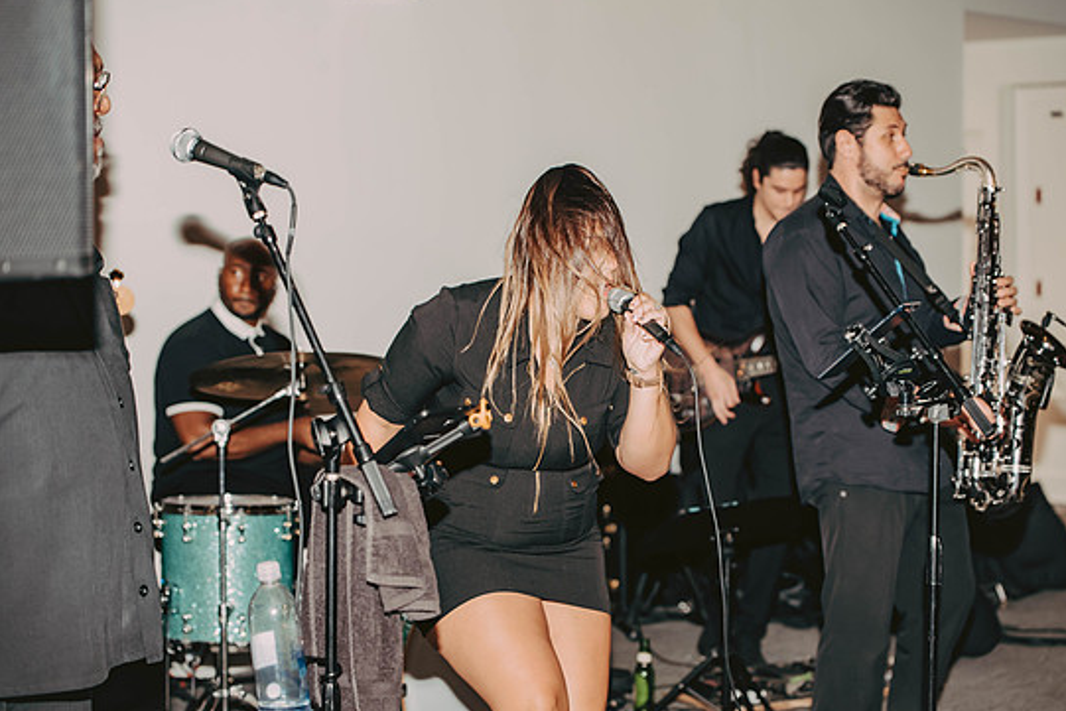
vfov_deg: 18.2
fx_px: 2221
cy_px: 371
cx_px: 538
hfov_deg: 27.0
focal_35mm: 75
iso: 500
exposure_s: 1/80
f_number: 3.2
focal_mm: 70
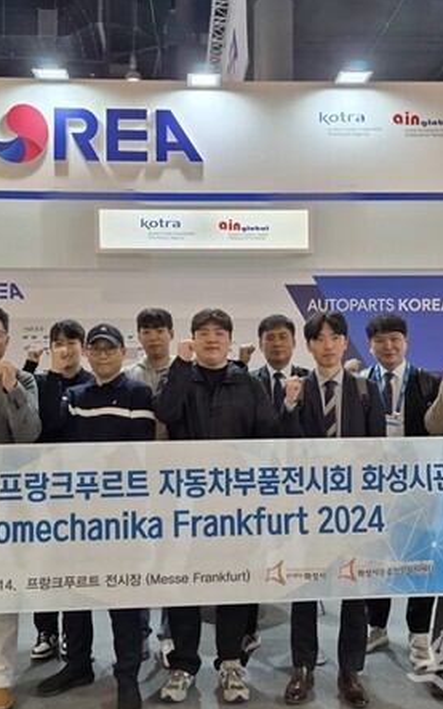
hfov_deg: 38.3
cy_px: 357
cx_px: 190
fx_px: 637
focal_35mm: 33
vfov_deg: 58.1
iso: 64
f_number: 1.8
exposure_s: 1/100
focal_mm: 5.4
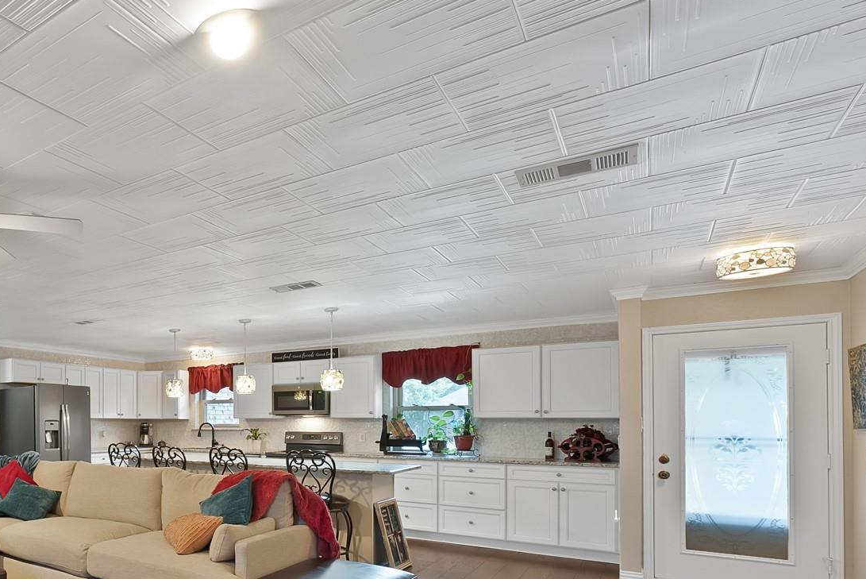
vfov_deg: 55.0
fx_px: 530
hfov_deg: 65.4
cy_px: 424
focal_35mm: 22
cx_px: 90
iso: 640
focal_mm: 12
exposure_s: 2
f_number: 9
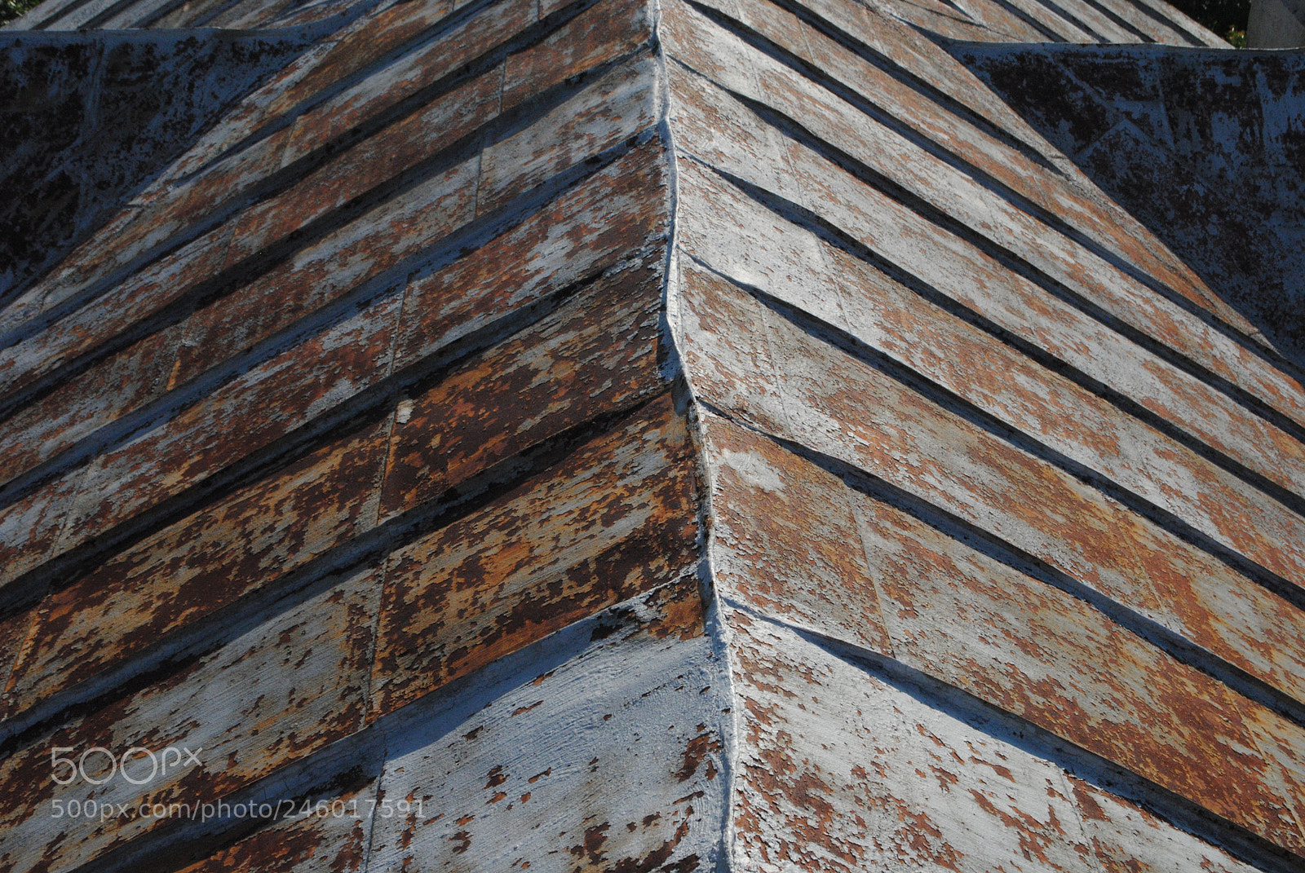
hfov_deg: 37.8
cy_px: 436
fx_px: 1905
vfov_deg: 25.8
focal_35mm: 52
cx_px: 652
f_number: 14
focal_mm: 35
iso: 800
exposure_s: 1/800
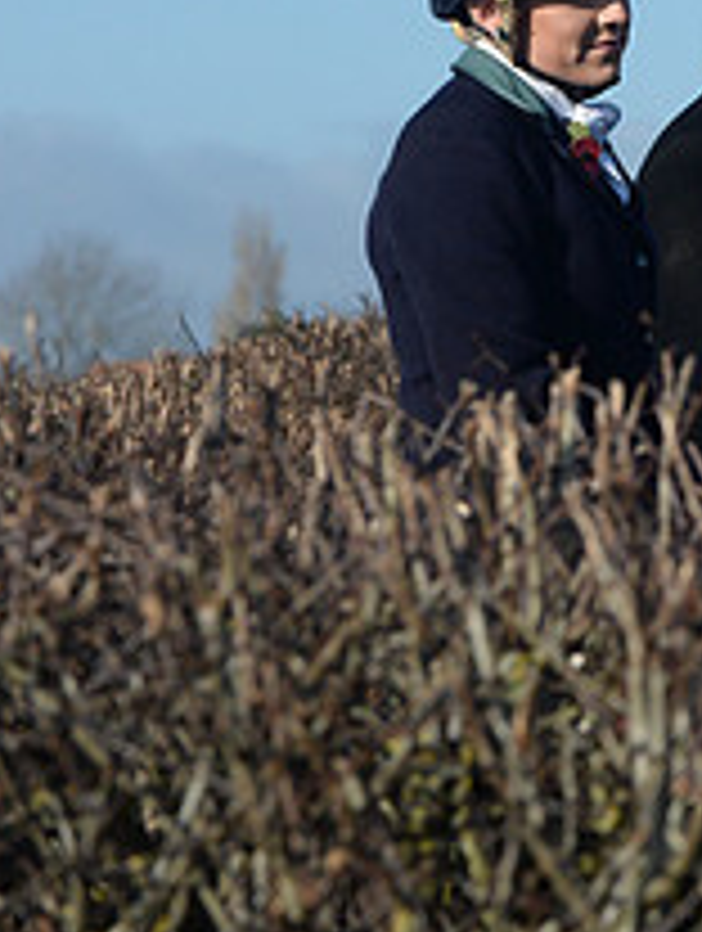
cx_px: 1274
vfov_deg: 4.6
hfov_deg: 3.4
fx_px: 11591
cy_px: 90
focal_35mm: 430
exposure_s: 1/1250
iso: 1000
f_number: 11
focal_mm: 160
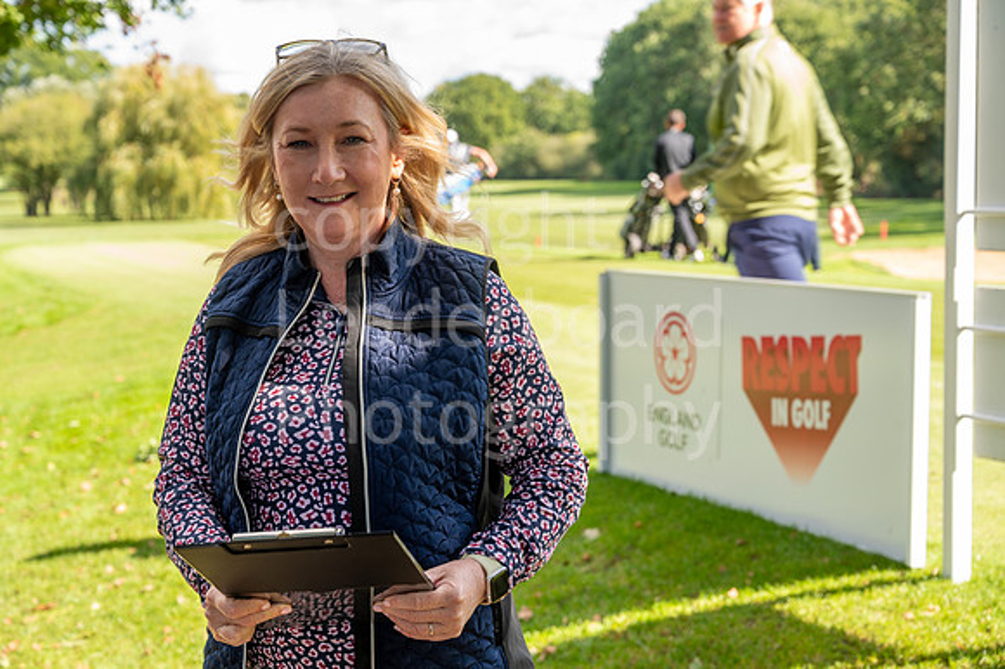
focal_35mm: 67
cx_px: 502
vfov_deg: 20.3
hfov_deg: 30.1
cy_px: 334
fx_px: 1869
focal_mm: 67
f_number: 6.3
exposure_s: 1/60
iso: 100
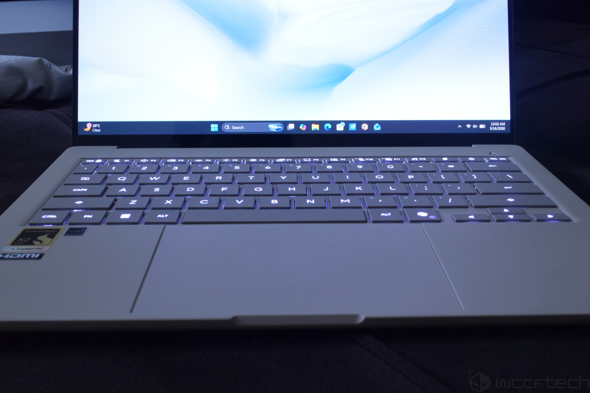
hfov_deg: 49.6
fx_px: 639
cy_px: 196
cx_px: 295
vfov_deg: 34.2
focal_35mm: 39
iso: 1600
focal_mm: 26
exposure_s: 1/5
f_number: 13
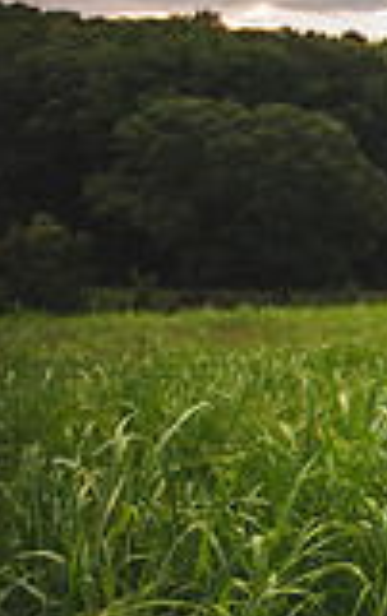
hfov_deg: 10.9
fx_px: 1481
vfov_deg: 23.3
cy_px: 170
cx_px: 1096
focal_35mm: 88
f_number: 2.8
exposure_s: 1/500
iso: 100
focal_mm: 24
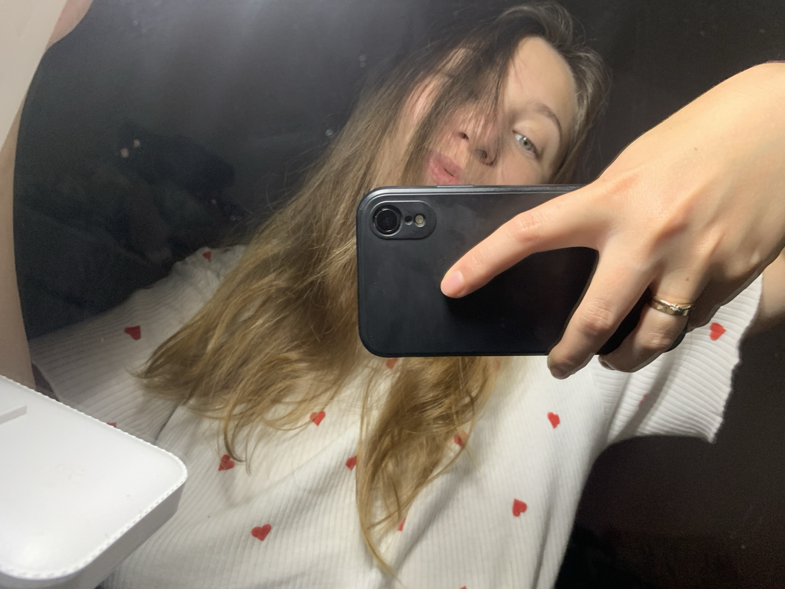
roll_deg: -25.4
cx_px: 392
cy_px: 294
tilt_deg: -9.5
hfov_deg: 67.3
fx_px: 590
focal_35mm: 26
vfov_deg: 53.1
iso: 400
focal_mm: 4.25
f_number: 1.8
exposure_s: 1/57
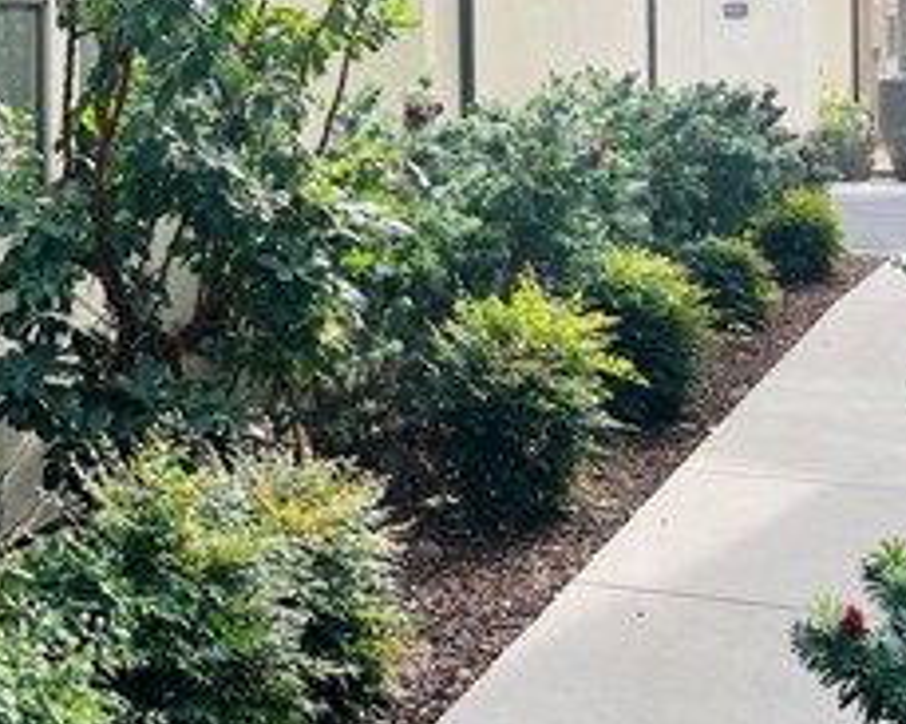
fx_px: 1903
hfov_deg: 25.9
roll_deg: +0.7
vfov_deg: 20.8
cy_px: -20
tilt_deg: -0.1
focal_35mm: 71
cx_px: 83
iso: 50
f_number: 1.5
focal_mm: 5.7
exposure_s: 1/949
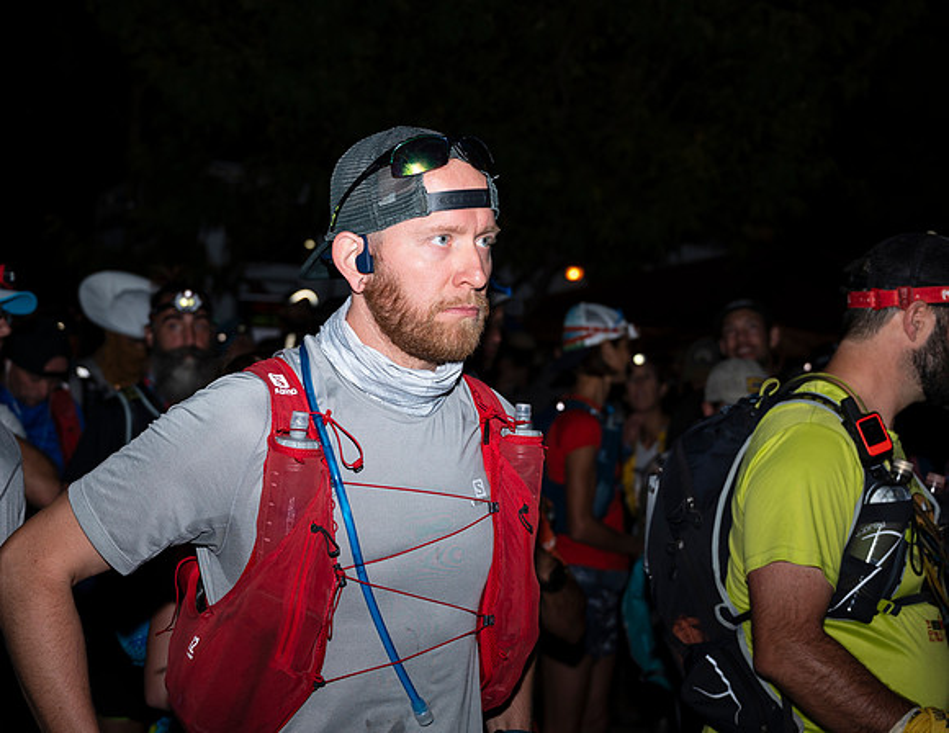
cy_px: 307
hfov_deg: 30.5
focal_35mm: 63
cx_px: 499
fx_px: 1739
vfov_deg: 23.8
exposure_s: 1/200
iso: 320
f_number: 4
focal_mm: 47
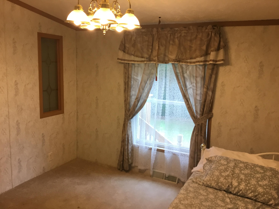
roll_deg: -1.8
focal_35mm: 31
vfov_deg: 45.4
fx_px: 250
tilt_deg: -9.0
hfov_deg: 58.4
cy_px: 104
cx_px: 140
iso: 50
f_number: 2.4
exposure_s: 1/30
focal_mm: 3.3
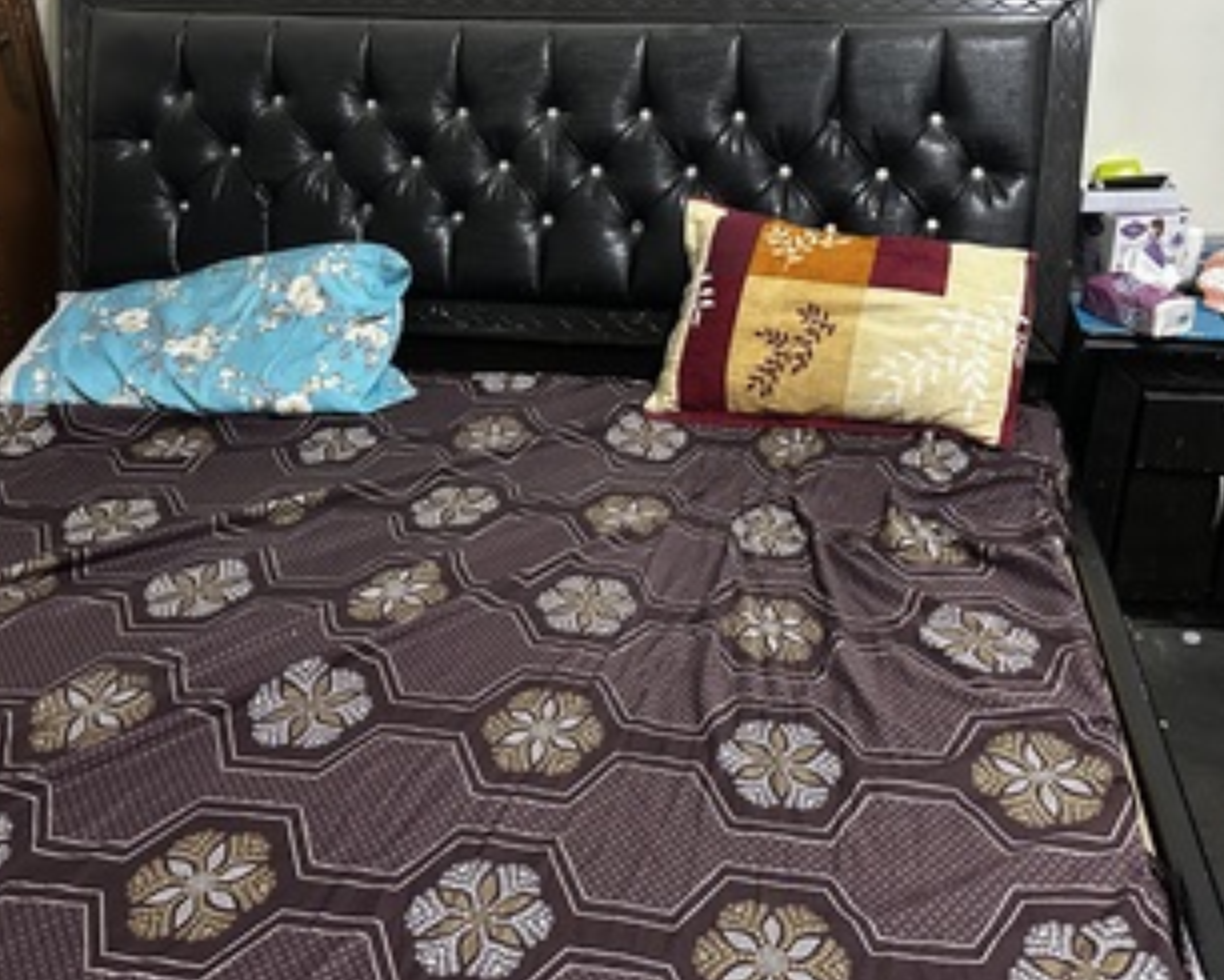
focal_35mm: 35
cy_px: 474
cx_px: 598
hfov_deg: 51.5
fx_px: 1268
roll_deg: +1.2
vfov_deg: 42.2
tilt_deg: -26.4
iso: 800
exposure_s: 1/30
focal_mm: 6.86
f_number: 1.78
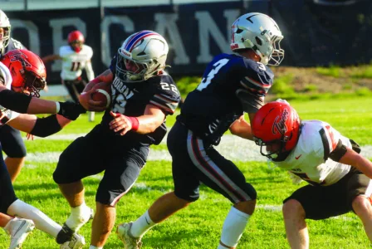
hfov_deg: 8.1
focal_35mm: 255
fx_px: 2638
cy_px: 124
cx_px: 186
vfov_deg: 5.4
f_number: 5.6
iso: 1250
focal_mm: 170
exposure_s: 1/1250
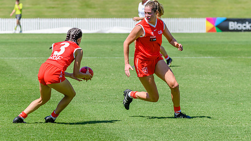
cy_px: 56
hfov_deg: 6.4
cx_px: 129
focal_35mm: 339
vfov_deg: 3.6
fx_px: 2255
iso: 800
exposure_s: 1/2000
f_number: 8
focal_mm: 220
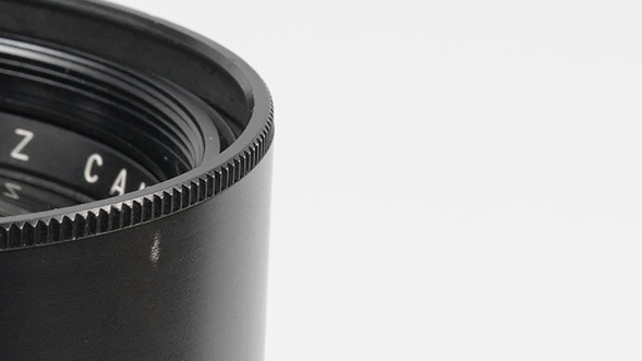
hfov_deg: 4.5
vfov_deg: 2.5
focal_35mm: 481
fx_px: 8186
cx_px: -192
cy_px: 907
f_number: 11
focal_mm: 90
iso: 1000
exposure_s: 1/10
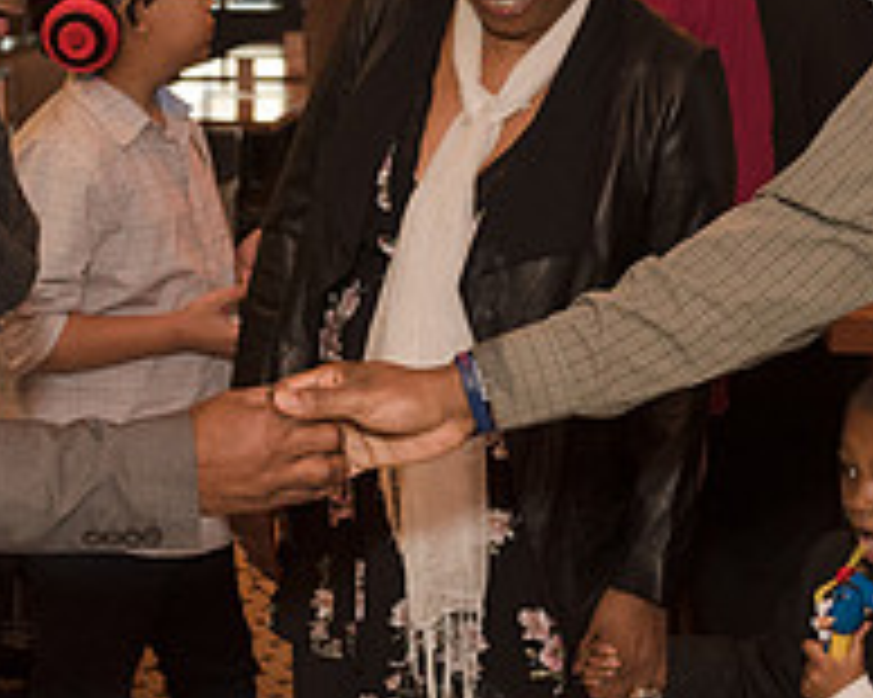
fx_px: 2324
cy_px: 317
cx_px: 486
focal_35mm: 90
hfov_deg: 21.3
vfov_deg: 17.1
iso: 1250
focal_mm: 32
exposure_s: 1/320
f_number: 4
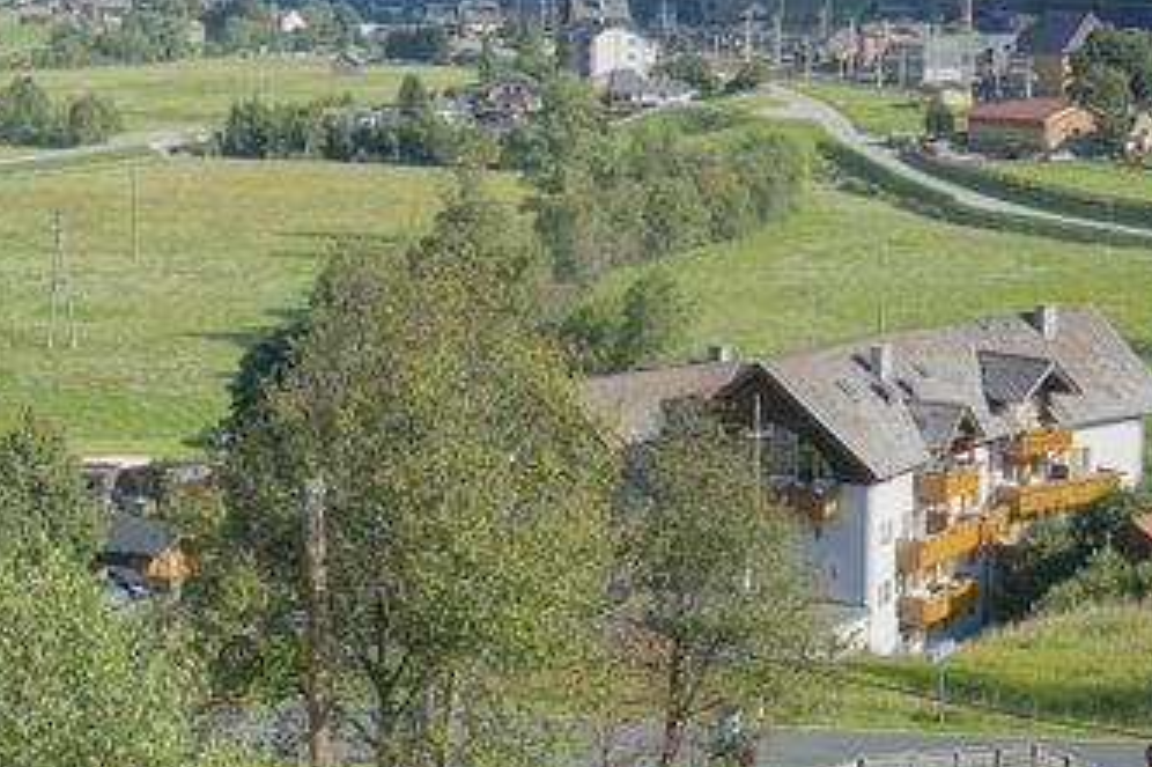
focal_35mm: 83
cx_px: 312
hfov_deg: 24.3
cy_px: 338
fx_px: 2655
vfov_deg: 16.4
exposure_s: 1/125
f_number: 5.6
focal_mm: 43
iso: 50
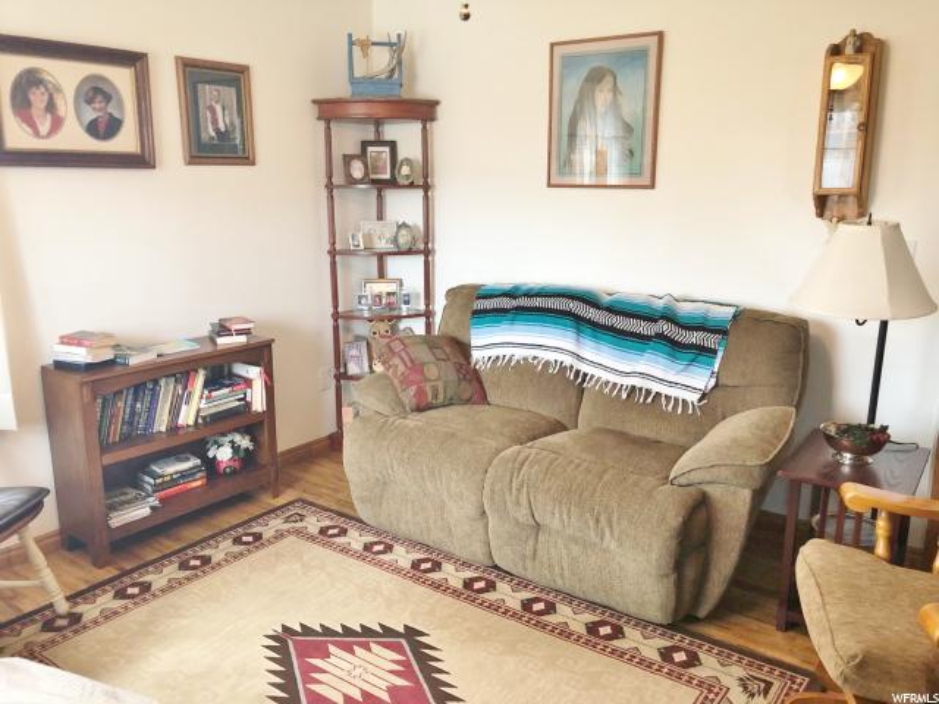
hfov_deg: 63.4
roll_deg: +0.9
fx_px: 760
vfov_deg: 49.7
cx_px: 470
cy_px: 352
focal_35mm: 28
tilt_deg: -11.6
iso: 50
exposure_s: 1/15
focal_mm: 4
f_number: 1.8
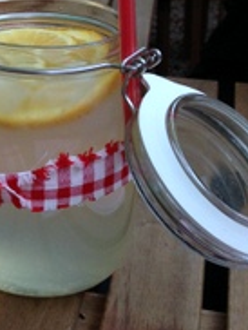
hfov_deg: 12.3
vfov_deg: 16.6
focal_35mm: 116
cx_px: -103
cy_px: -5
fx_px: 1105
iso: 80
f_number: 2.4
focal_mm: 4.13
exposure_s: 1/120
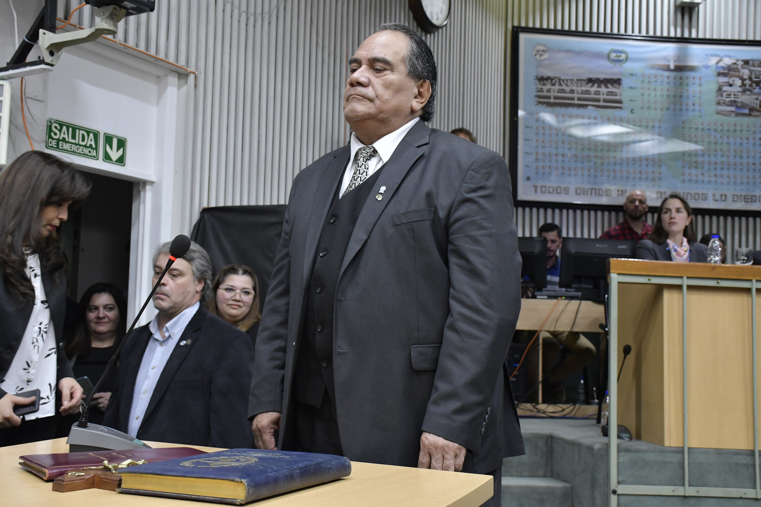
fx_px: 845
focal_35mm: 40
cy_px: 254
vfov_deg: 33.4
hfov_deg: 48.5
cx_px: 380
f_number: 6.3
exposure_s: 1/100
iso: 1600
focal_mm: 27
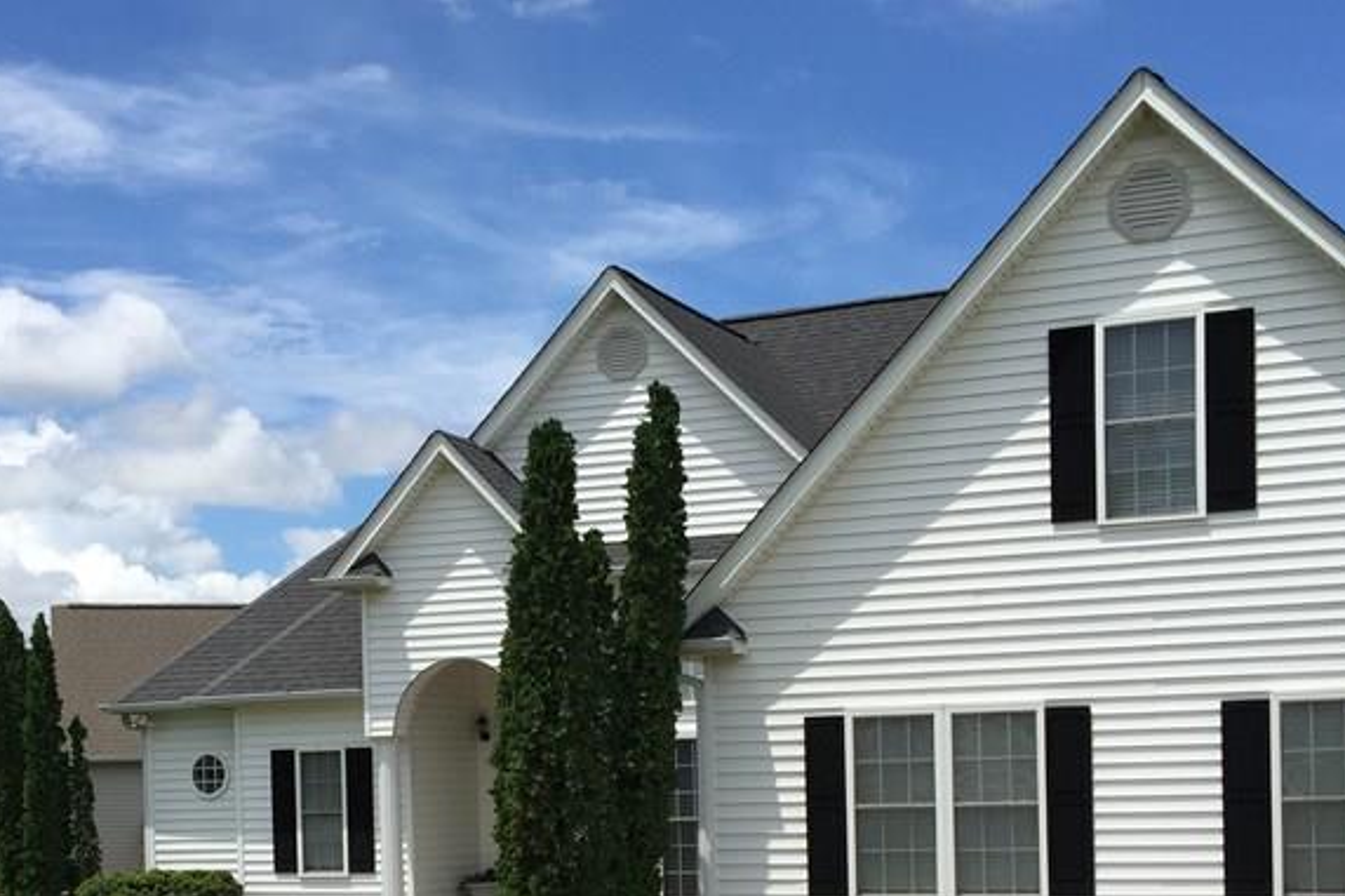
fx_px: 2017
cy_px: 863
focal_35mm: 54
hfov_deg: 36.8
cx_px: 588
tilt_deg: -0.9
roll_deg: +0.9
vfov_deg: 24.1
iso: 32
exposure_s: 1/2639
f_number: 2.2
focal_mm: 4.15
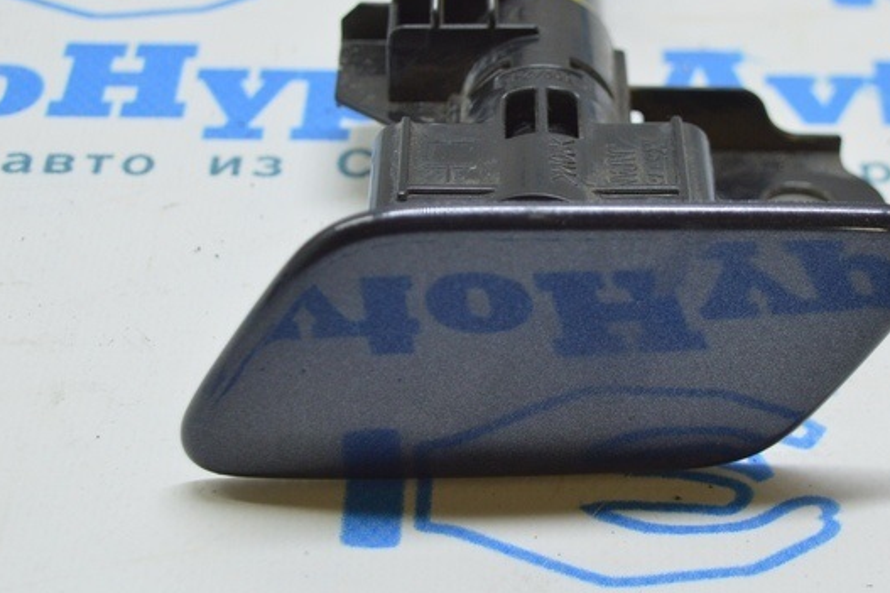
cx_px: 537
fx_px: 2447
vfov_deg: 13.8
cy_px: 236
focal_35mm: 99
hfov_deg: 20.6
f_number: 4.5
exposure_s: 1/40
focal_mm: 34
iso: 400
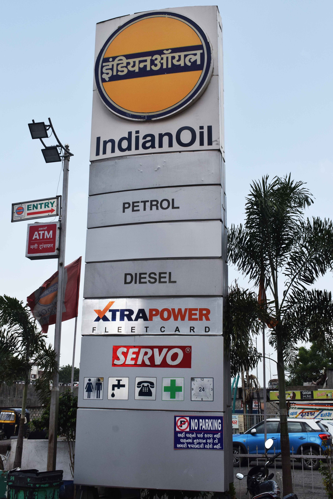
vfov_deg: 49.6
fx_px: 541
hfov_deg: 34.2
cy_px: 250
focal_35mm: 39
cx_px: 166
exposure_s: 1/640
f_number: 11
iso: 400
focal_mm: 26
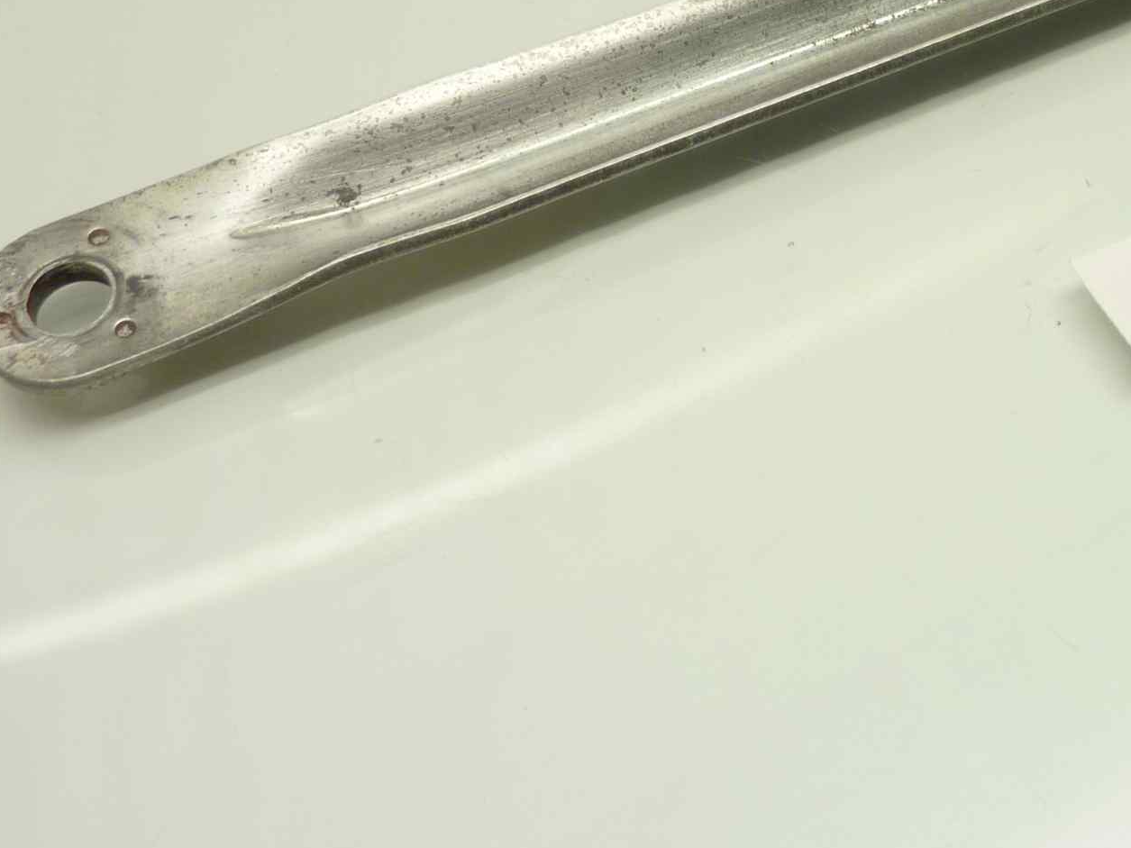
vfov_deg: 27.3
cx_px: 902
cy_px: 47
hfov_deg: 36.3
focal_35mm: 51
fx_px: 1666
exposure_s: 1/20
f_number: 3.3
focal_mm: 4.1
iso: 80
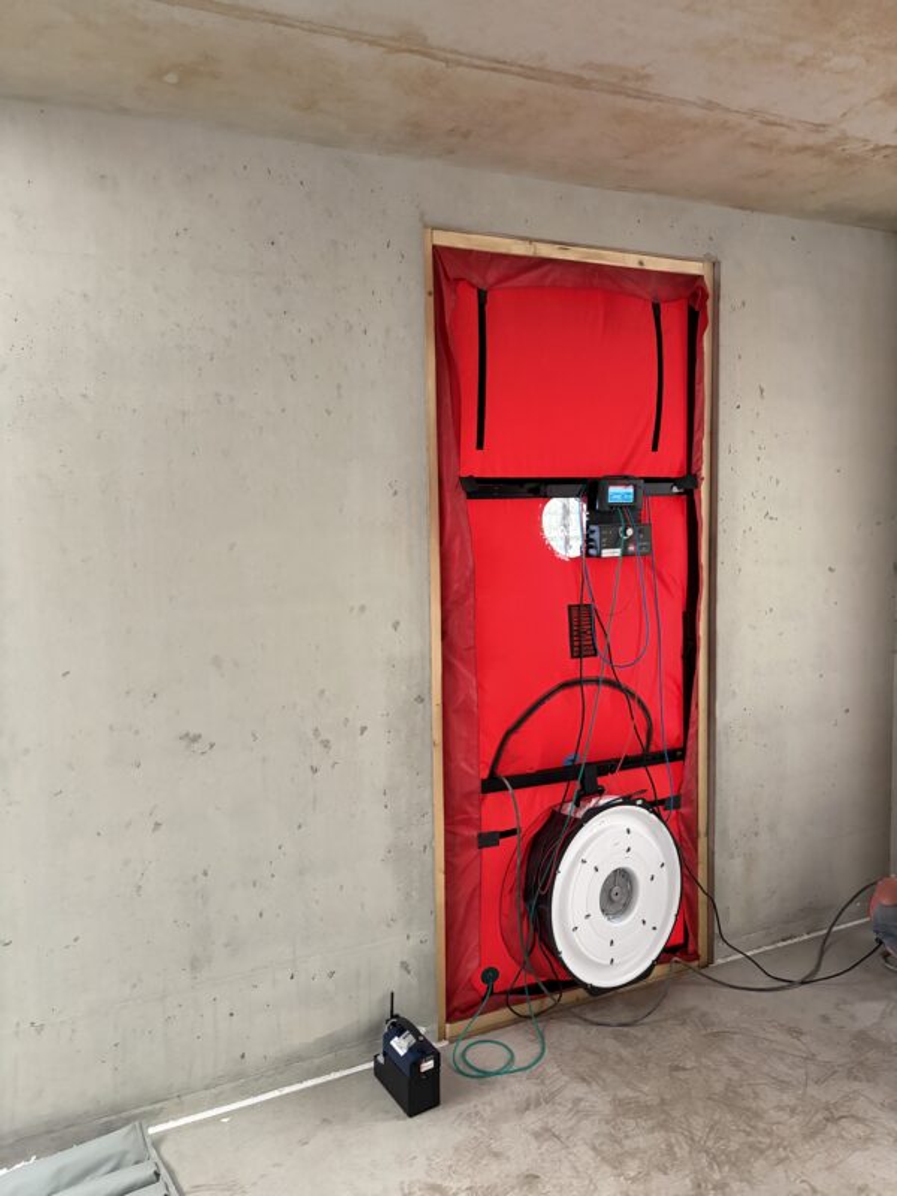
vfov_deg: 67.3
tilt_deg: -5.3
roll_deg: +1.6
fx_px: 898
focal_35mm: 26
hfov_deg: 53.1
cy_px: 598
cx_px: 448
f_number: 1.6
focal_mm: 5.96
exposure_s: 1/60
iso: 500
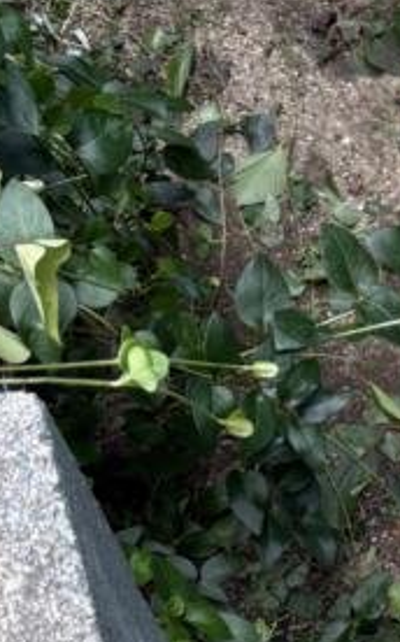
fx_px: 1398
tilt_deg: -67.7
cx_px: 644
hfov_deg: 14.8
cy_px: 621
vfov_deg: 24.8
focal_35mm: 80
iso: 50
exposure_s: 1/295
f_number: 1.6
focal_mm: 5.96
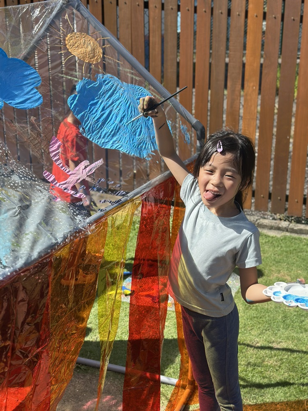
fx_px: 569
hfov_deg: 30.3
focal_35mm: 48
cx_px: 154
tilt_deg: -19.1
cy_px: 206
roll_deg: +0.6
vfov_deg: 39.7
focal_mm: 6.86
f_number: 1.78
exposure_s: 1/3367
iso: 80
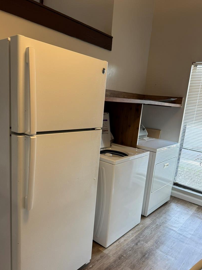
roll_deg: -4.4
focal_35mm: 27
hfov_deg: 51.3
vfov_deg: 65.2
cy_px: 148
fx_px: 210
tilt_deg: -13.1
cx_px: 96
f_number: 1.78
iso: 125
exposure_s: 1/60
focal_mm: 6.76
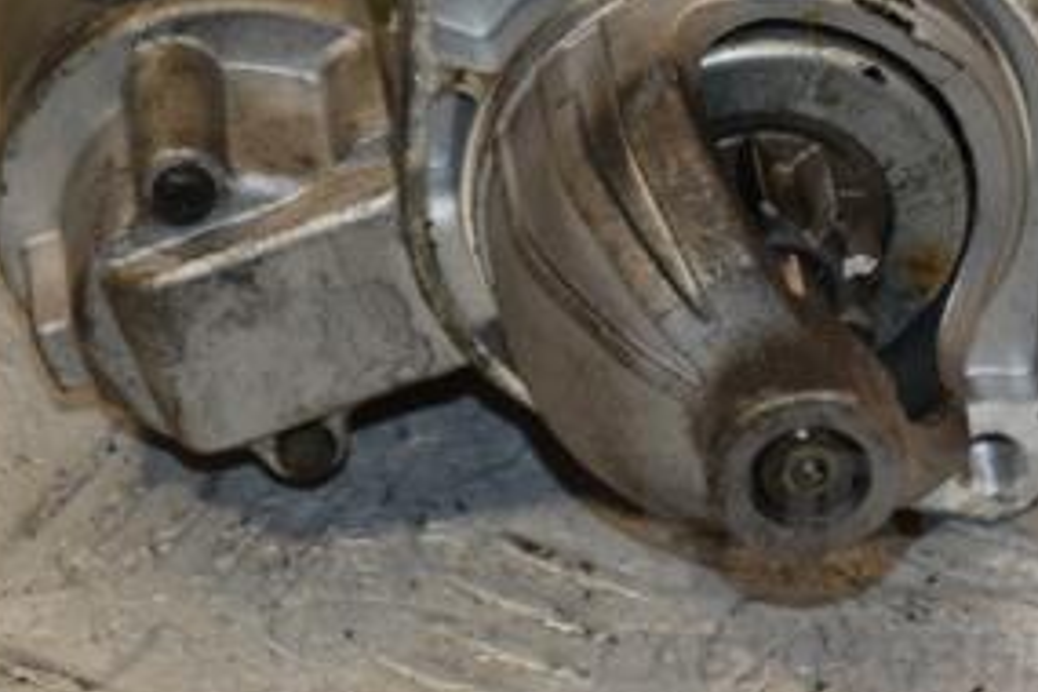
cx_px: 575
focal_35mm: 309
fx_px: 8909
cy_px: 22
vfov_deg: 4.4
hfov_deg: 6.7
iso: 800
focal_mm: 98
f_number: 5.6
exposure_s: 1/200
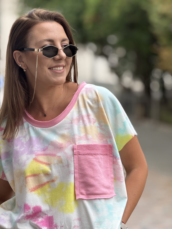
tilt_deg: -4.3
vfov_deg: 16.4
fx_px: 795
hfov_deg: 12.3
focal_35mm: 120
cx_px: 86
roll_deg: -0.2
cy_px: 114
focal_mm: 15.66
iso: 64
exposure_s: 1/529
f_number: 2.8
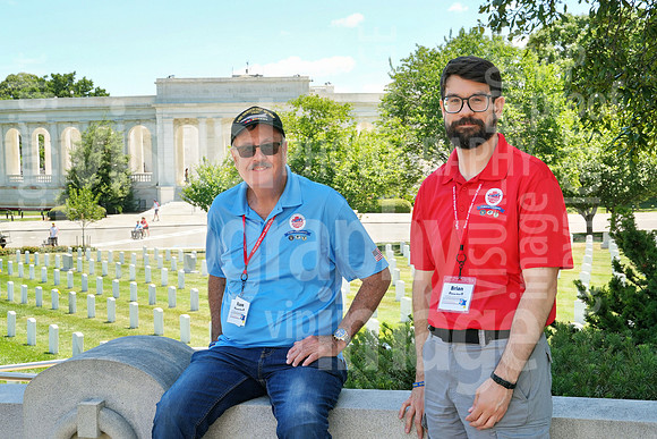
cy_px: 220
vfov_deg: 22.1
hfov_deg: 32.6
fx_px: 1123
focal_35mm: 62
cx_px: 328
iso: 200
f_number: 10
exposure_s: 1/125
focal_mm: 41
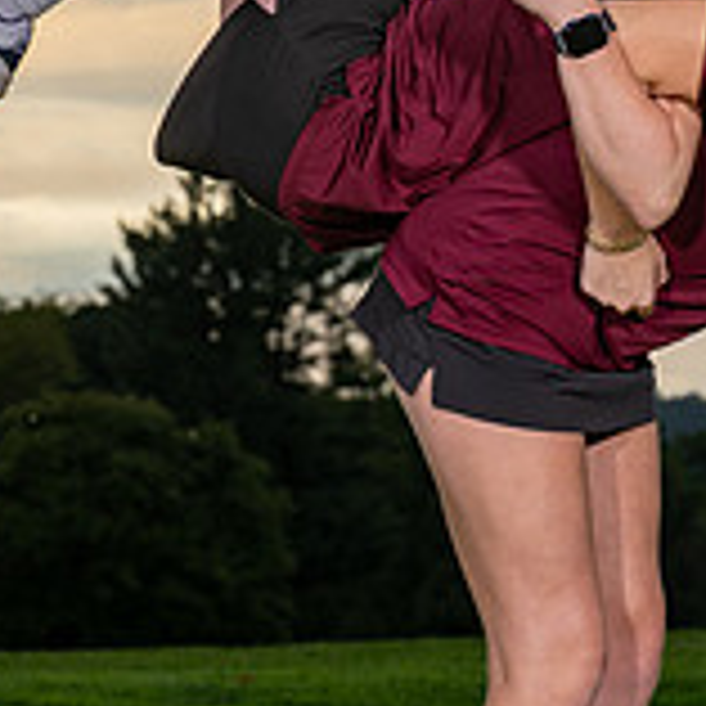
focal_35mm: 270
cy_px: 309
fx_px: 6230
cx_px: 581
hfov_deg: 6.5
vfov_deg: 6.5
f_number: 6.3
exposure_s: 1/500
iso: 80
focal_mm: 70
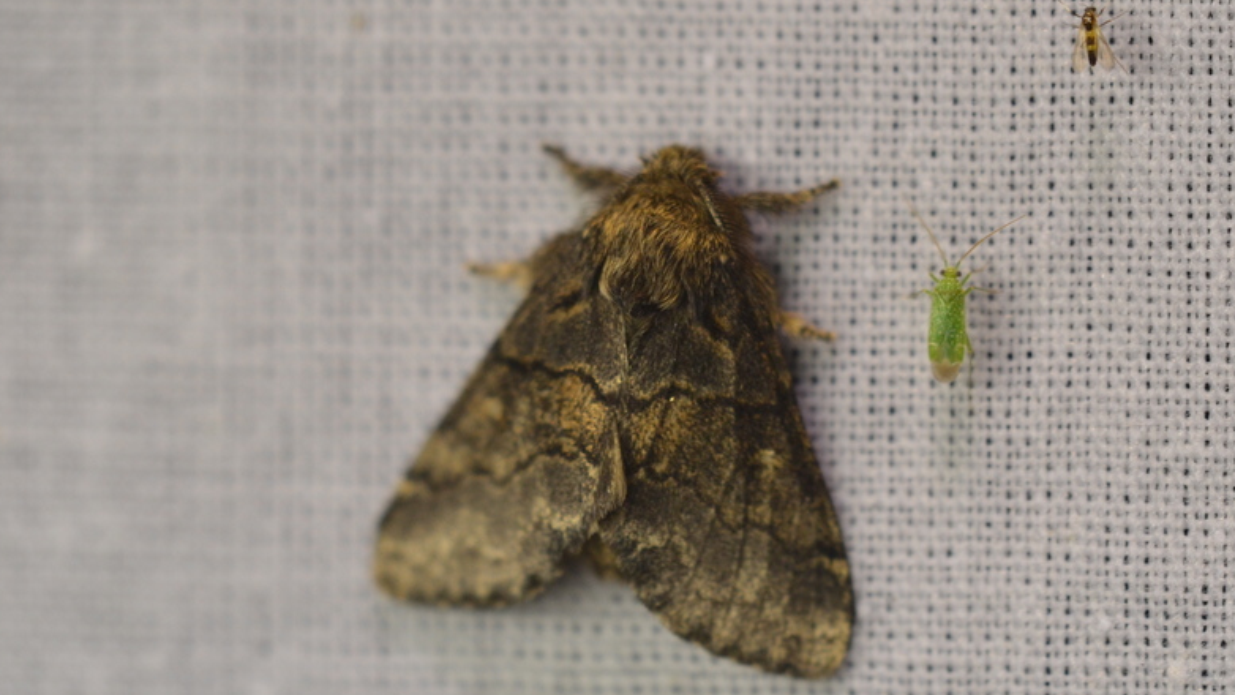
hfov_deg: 6.1
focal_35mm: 357
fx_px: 11680
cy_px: 426
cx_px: 659
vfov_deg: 3.4
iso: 800
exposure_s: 1/125
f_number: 3.5
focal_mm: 185
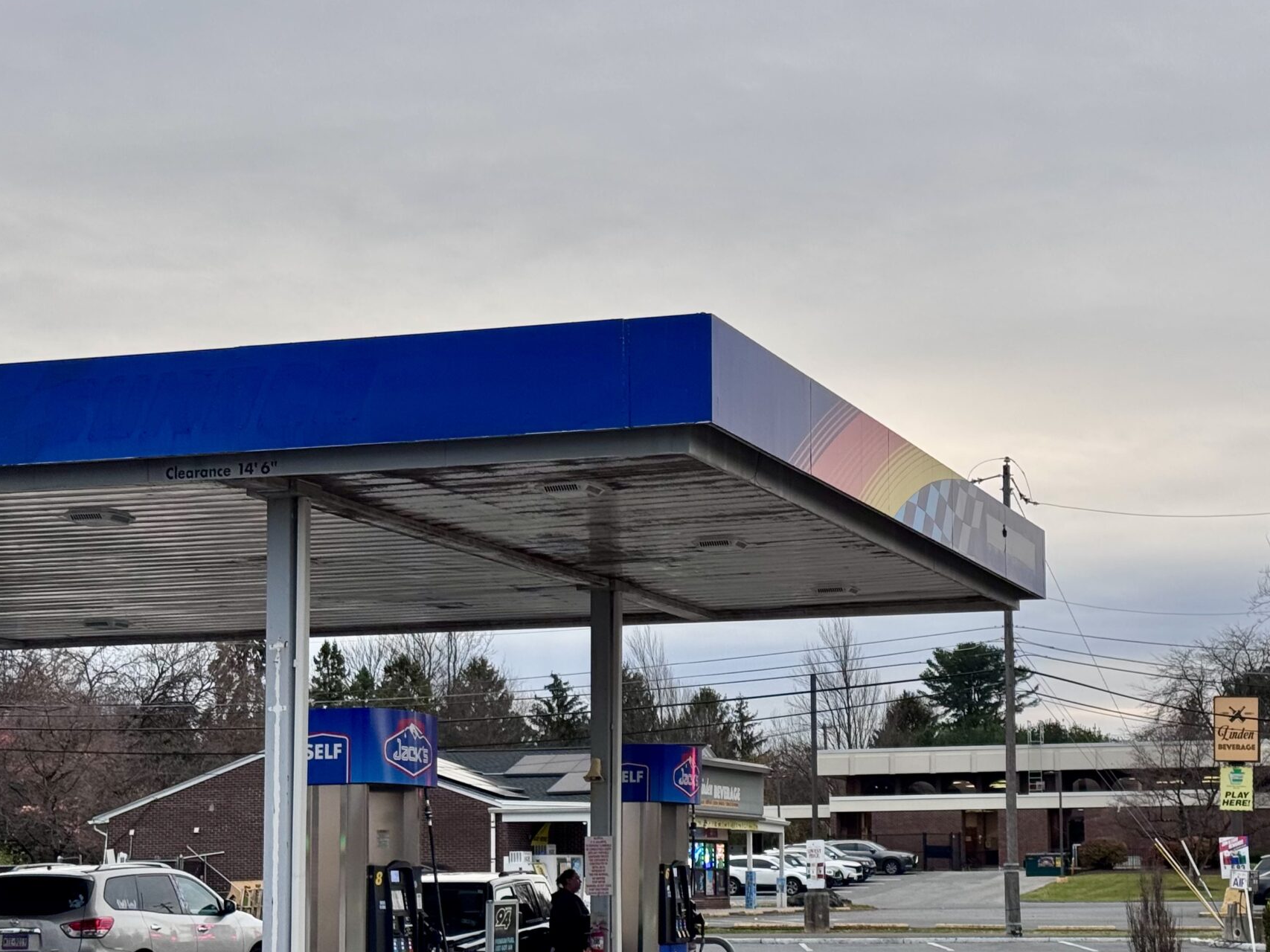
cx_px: 794
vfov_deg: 20.4
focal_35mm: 72
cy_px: 649
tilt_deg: +5.2
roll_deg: -0.3
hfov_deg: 26.9
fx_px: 2641
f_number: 1.78
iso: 64
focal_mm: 6.76
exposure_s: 1/345
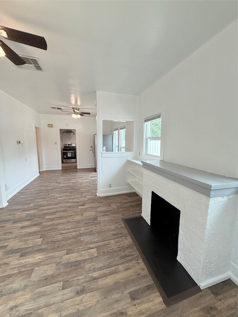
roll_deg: -0.7
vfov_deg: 102.1
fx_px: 128
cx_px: 119
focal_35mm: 14
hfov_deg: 85.7
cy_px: 158
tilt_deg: -7.5
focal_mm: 2.22
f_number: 2.2
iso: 80
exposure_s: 1/120
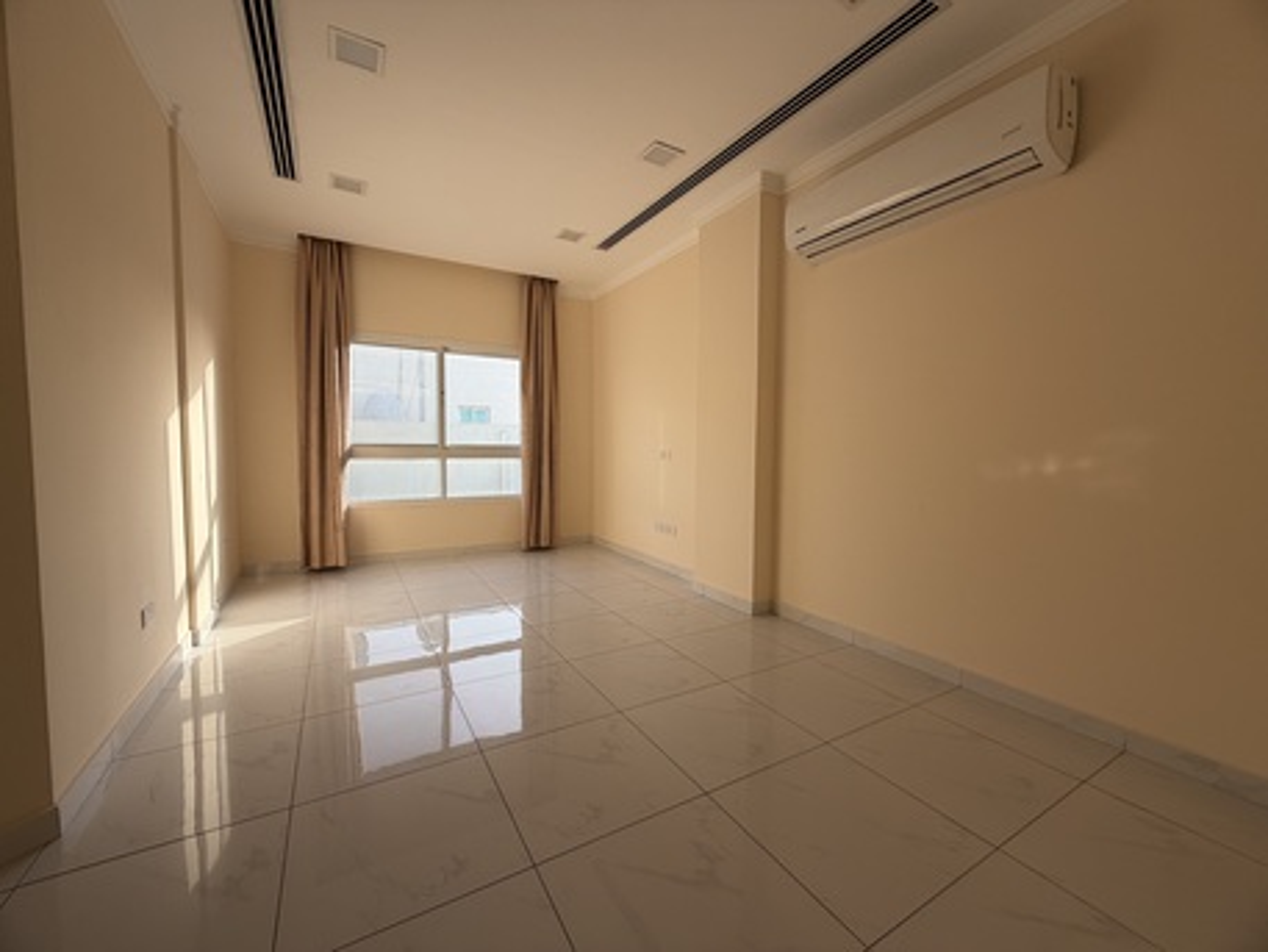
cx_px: 634
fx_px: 513
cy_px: 476
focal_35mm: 14
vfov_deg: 85.7
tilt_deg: -3.2
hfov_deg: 102.0
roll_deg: -0.7
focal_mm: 2.22
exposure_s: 1/148
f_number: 2.2
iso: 40
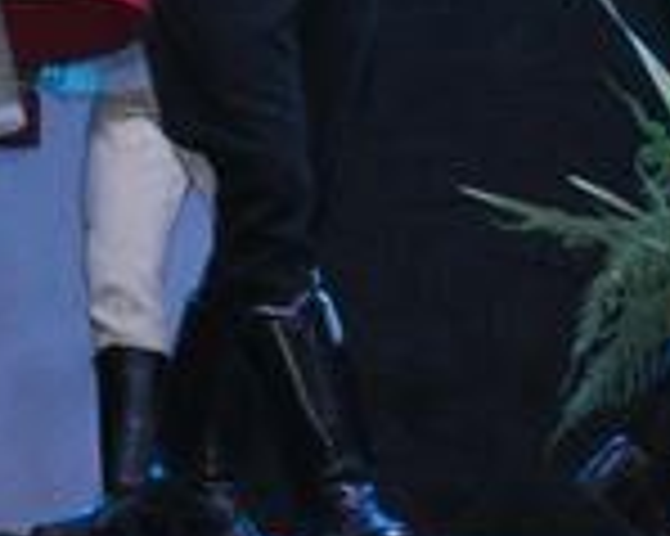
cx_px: 603
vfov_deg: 6.4
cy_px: -405
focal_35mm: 238
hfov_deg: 8.1
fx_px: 4716
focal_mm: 28
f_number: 4
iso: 800
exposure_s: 1/100
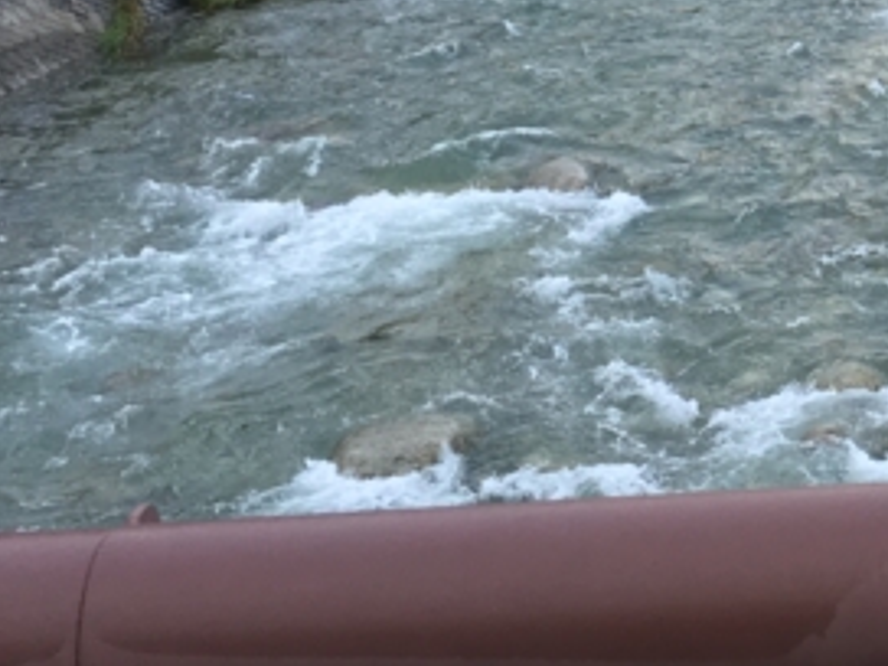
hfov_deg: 16.9
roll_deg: +1.8
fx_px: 2796
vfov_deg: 13.0
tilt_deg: -3.7
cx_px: 1182
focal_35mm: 109
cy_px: -255
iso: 32
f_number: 2.2
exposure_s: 1/120
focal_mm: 4.15
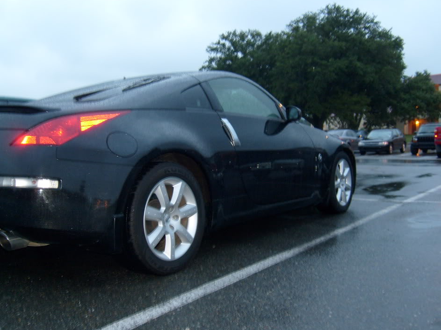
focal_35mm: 38
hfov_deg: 49.0
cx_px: 210
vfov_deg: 37.7
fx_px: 484
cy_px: 158
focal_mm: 5.8
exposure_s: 1/6
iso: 80
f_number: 2.8
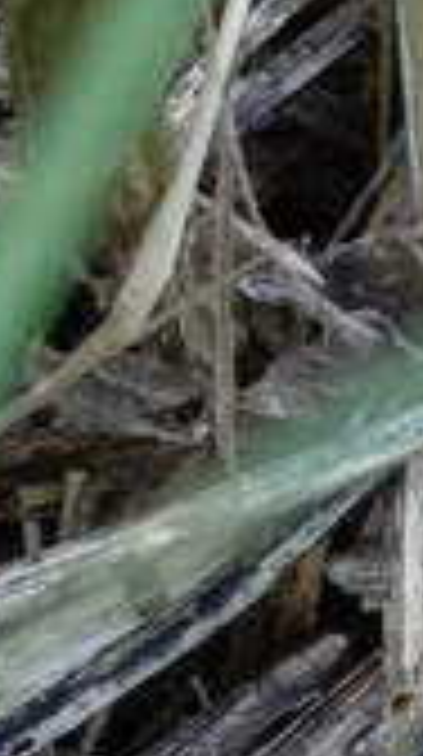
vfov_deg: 16.4
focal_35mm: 130
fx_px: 2603
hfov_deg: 7.1
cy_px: 112
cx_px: 1665
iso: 598
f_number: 1.69
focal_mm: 4.76
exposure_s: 1/60
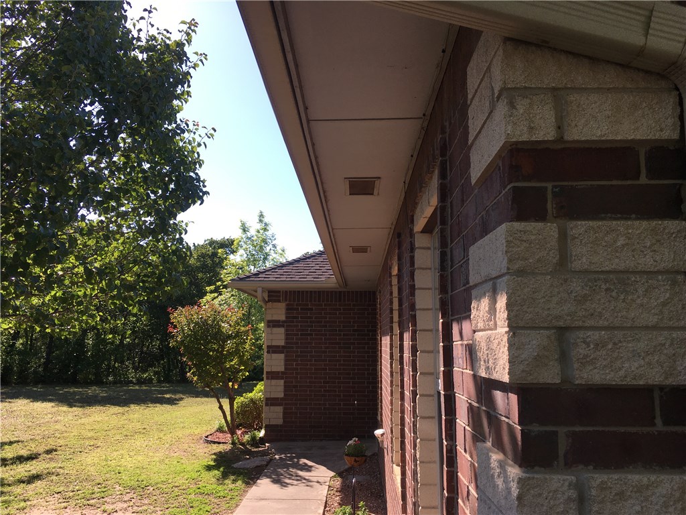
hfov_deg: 61.7
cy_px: 258
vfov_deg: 48.2
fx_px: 575
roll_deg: -0.2
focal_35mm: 29
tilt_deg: +8.0
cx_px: 343
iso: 25
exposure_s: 1/810
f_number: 2.2
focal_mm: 4.15
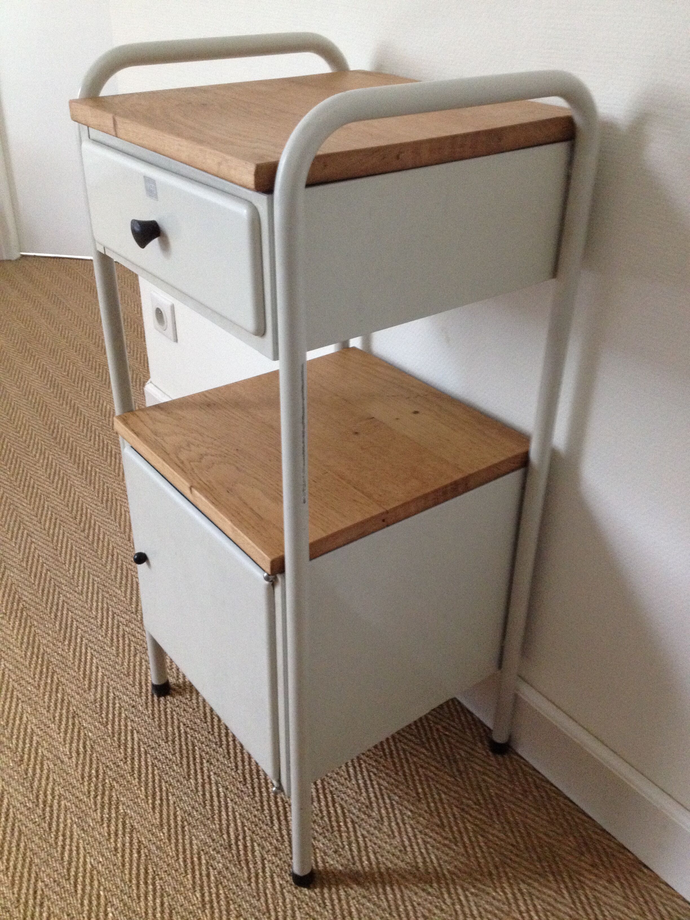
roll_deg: -1.7
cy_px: 460
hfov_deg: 40.7
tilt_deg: -31.9
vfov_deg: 52.6
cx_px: 345
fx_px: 930
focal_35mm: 35
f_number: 2.4
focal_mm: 4.28
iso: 320
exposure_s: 1/20
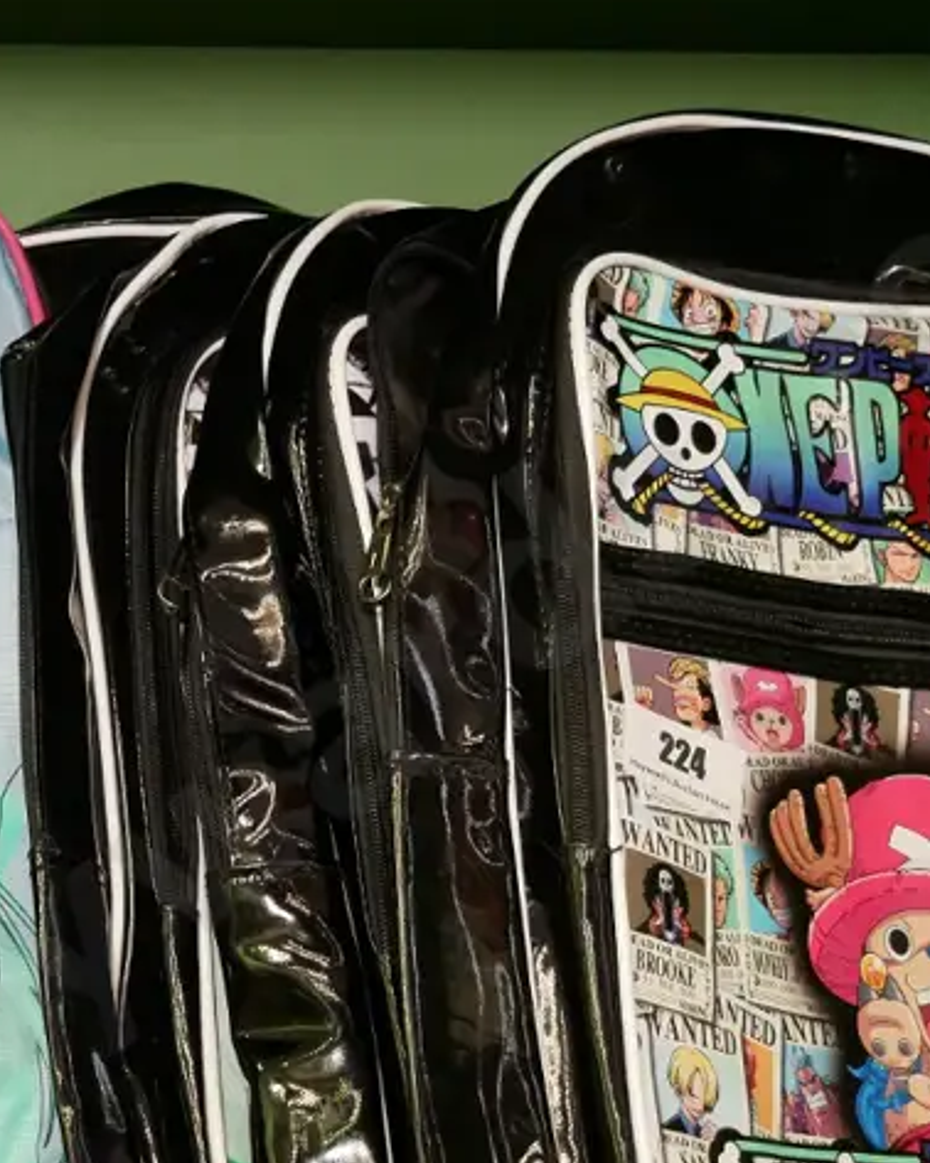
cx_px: 258
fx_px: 3202
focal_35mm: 93
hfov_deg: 16.5
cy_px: 809
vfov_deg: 20.5
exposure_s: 1/60
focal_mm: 22
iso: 2500
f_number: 4.2
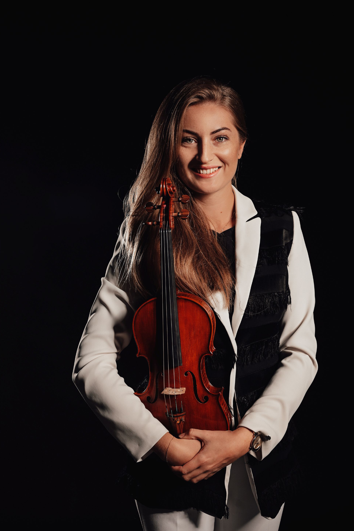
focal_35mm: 61
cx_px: 205
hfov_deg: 22.2
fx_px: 900
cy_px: 268
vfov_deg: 32.9
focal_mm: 50
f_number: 7.1
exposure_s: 1/160
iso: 200
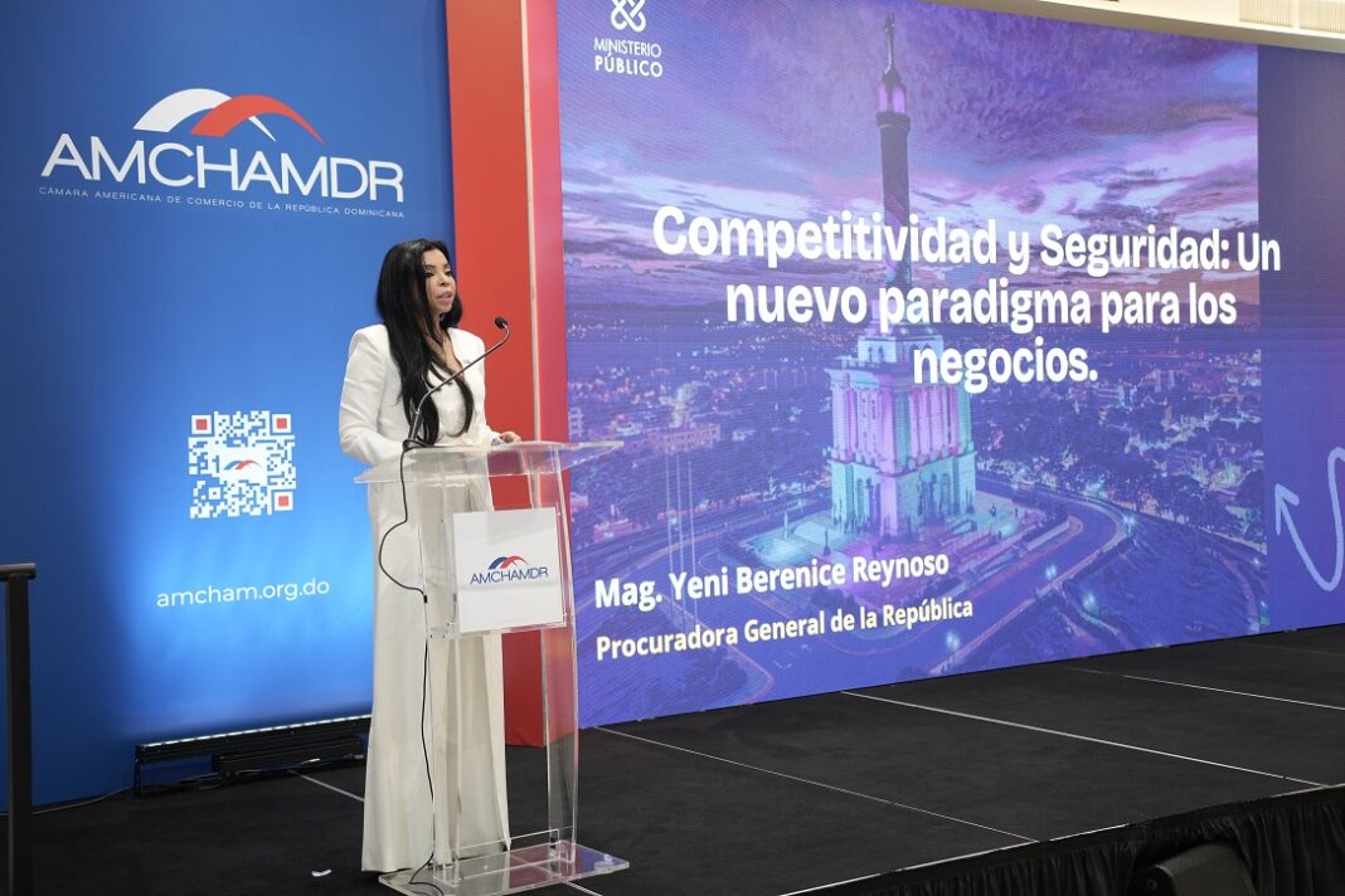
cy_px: 448
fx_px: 1681
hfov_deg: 43.6
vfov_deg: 29.9
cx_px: 672
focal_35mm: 45
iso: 1250
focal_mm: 45
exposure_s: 1/160
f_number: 2.8
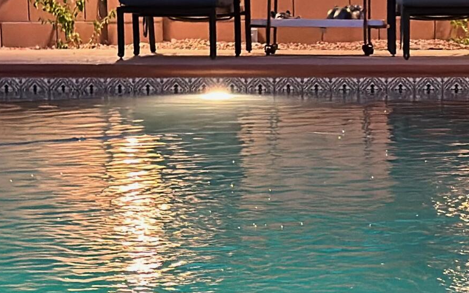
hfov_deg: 12.1
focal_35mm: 173
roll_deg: +0.9
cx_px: 383
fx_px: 2211
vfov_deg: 7.5
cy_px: 297
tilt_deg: -10.8
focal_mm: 6.86
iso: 640
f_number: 1.78
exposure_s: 1/30
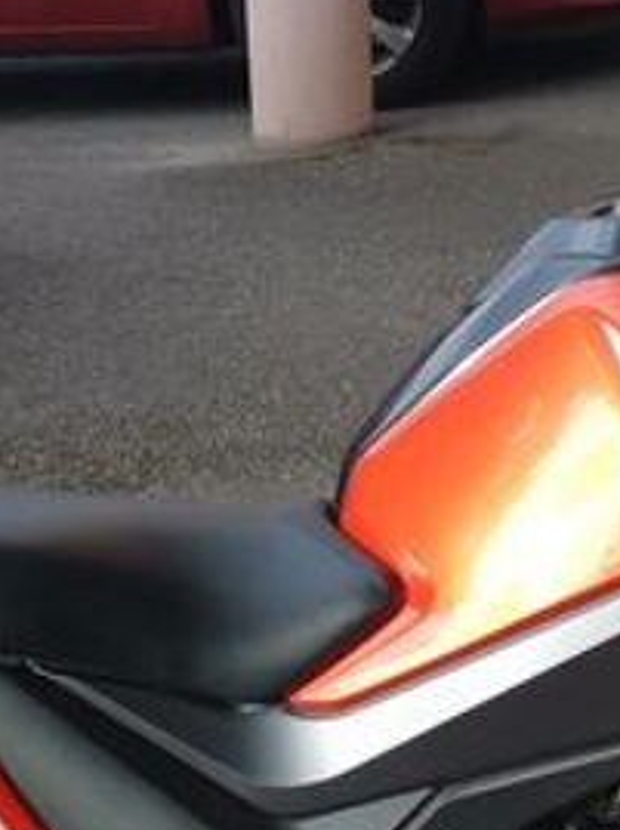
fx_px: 3208
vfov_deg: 14.6
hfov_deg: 11.0
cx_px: 549
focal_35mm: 134
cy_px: 782
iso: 50
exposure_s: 1/281
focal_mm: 5.58
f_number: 1.8
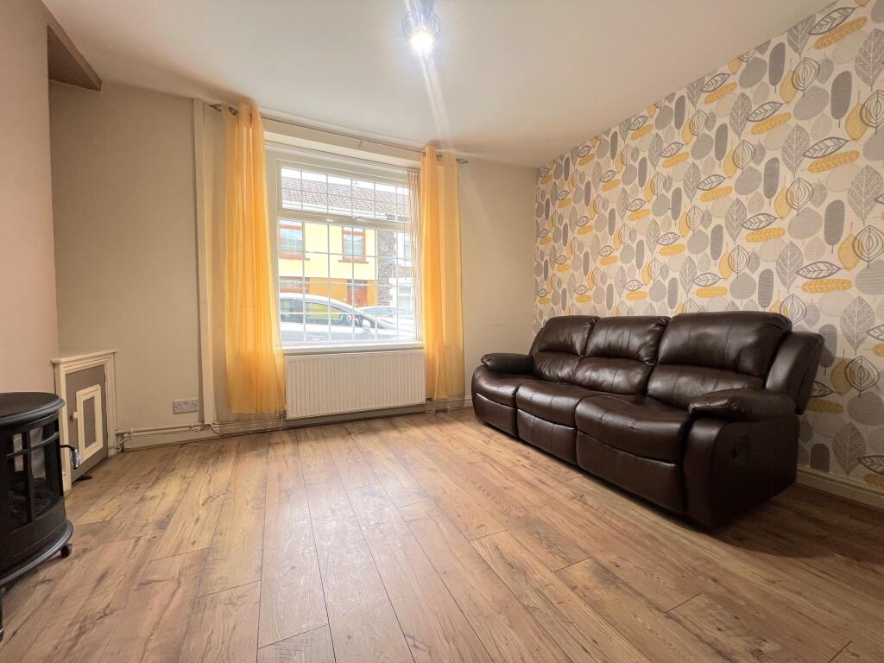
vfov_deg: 89.9
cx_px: 442
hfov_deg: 106.2
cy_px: 332
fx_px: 332
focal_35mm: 13
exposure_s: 1/99
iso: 40
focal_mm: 1.57
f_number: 1.8
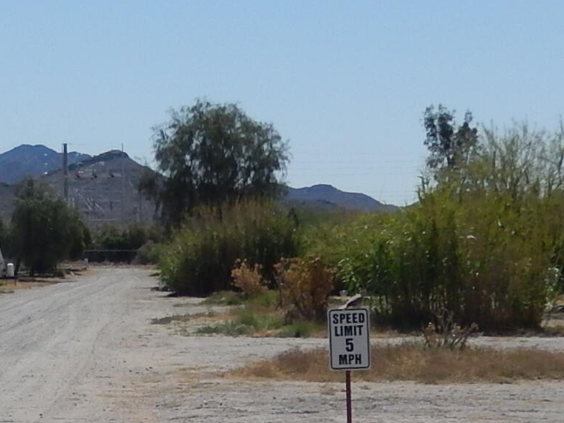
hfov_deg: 13.9
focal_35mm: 140
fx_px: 2282
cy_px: 326
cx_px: -11
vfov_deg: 10.6
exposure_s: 1/640
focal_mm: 6.5
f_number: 8
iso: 125
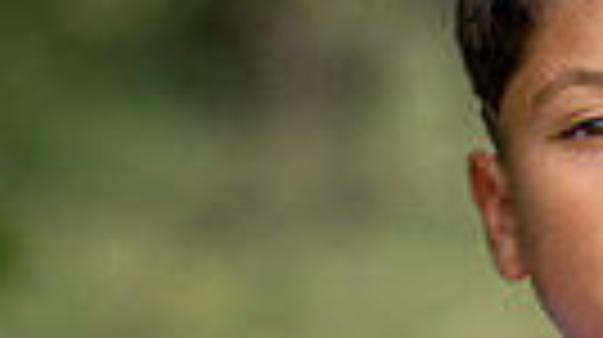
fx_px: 5302
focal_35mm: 332
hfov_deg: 6.4
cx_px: 819
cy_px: 622
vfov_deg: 3.6
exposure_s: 1/2500
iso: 100
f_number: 1.2
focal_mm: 50
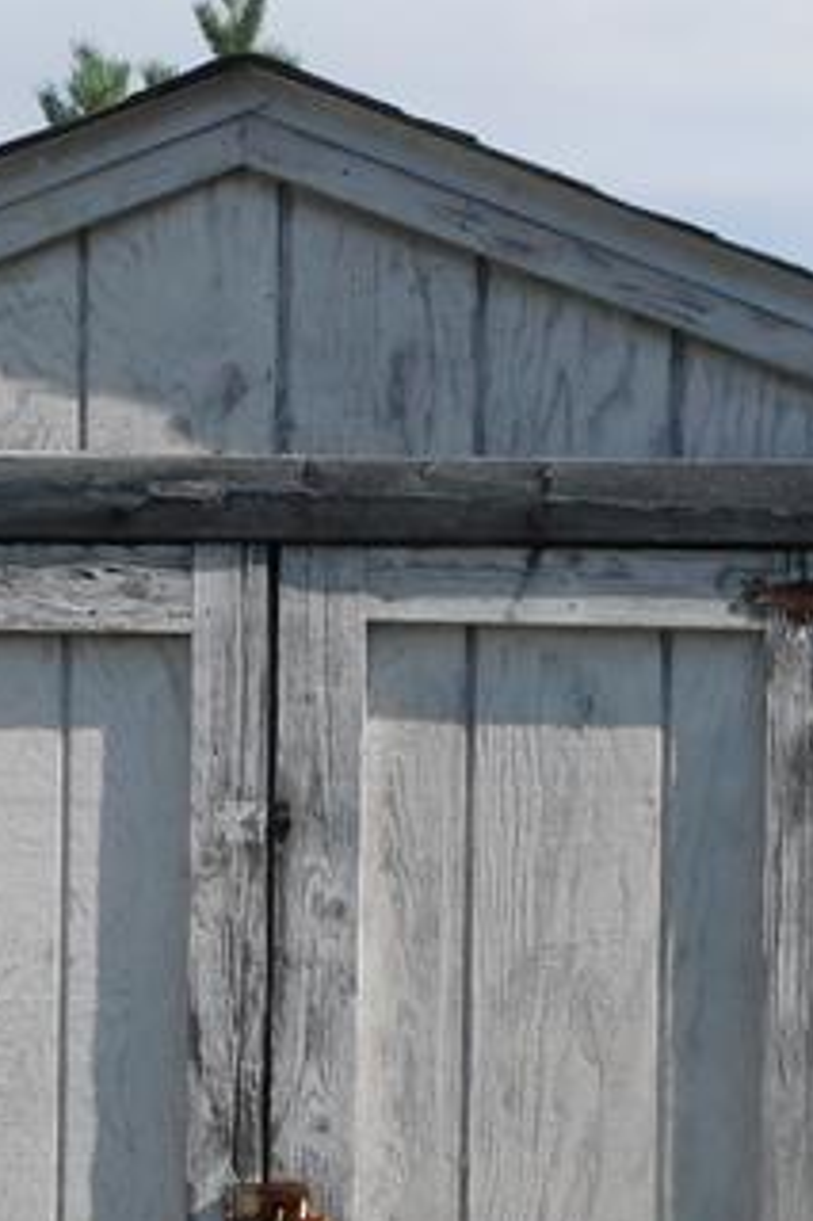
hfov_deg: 9.1
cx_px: 832
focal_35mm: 150
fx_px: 5086
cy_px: 1335
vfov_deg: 13.4
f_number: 3.7
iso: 125
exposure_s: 1/1250
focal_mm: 8
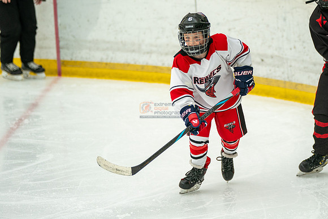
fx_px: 2090
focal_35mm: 229
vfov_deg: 6.0
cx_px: 214
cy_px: 110
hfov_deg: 9.0
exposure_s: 1/2000
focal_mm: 176
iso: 1600
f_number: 3.2
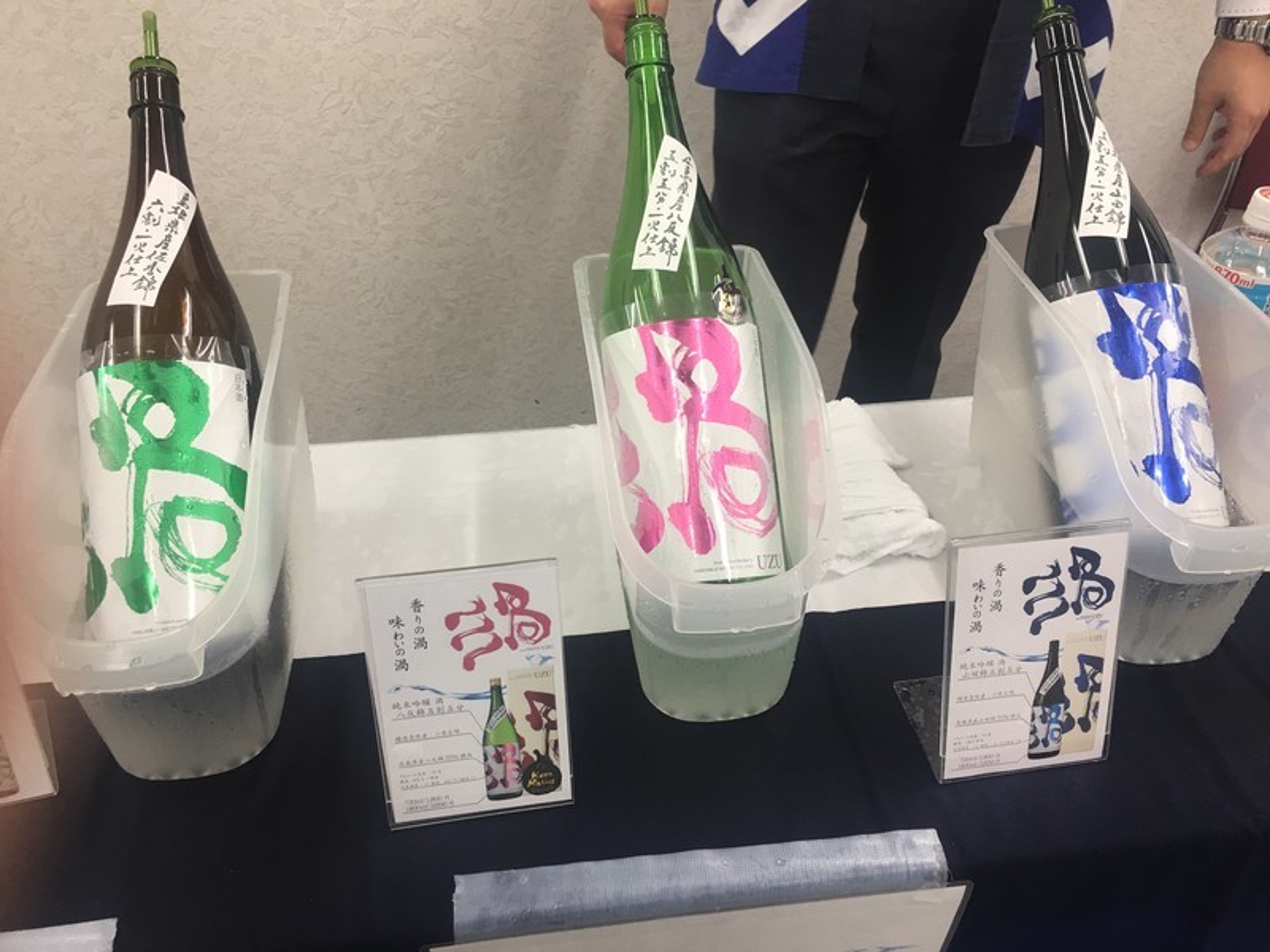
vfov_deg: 48.2
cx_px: 635
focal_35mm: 29
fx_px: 1064
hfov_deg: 61.7
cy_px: 476
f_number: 2.2
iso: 25
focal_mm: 4.15
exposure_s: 1/15
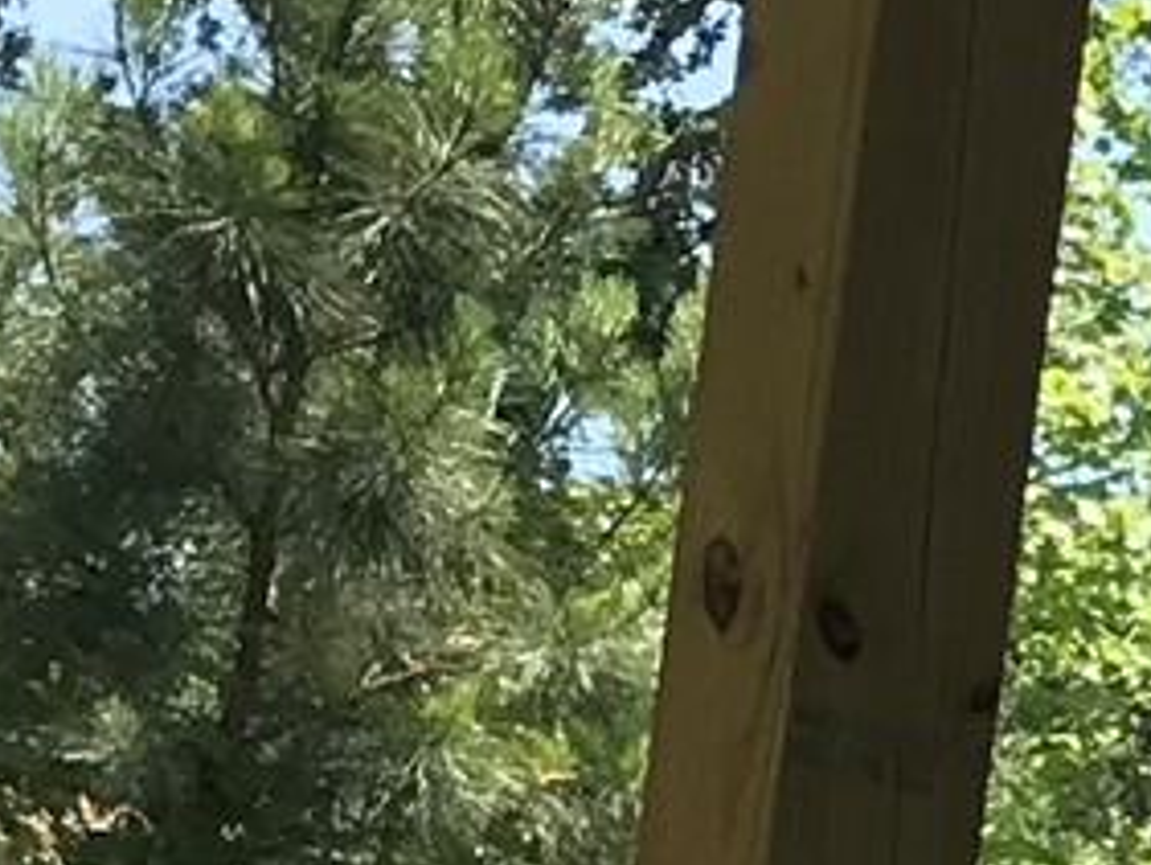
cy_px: 2316
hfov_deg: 8.4
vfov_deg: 6.8
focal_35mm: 204
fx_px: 6786
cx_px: 3293
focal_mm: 3.99
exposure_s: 1/870
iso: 20
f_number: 1.8
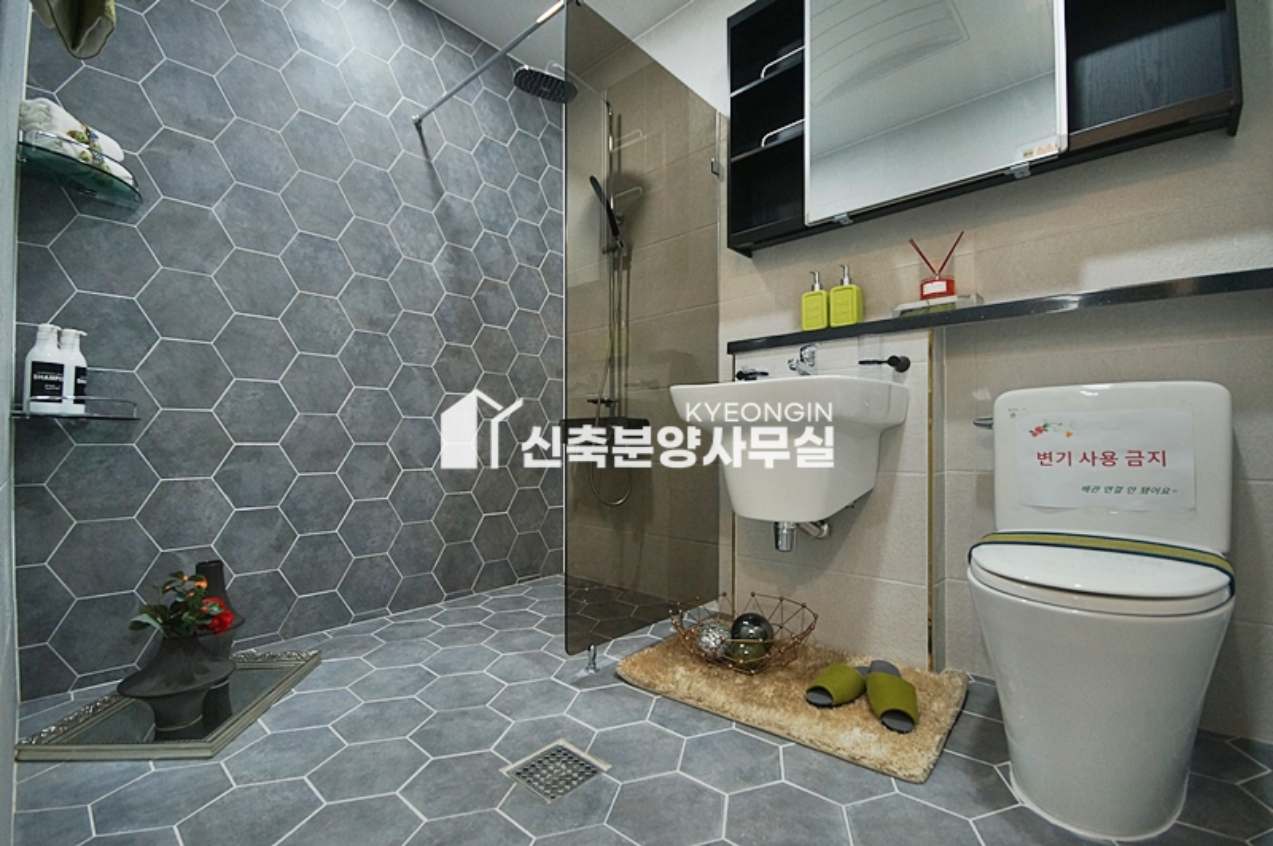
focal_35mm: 15
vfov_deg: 77.2
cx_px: 636
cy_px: 423
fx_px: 530
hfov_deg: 100.4
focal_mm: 10
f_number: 5
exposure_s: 1/40
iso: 800
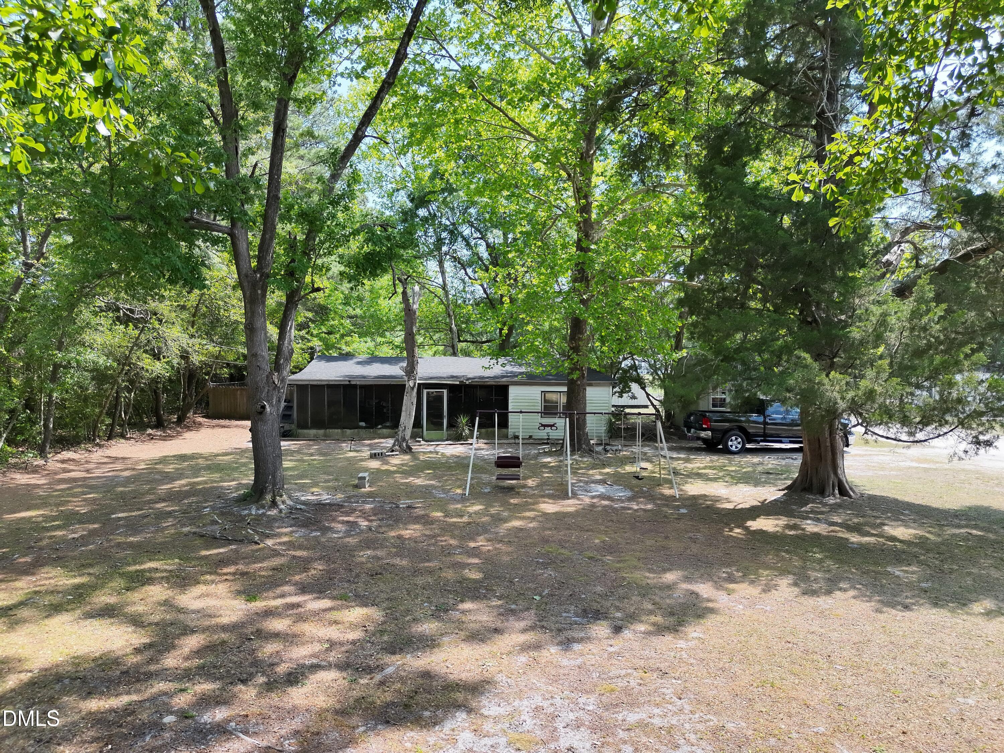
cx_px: 502
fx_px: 696
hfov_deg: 71.6
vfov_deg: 56.8
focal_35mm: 24
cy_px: 376
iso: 250
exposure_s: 1/2500
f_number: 1.7
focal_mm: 6.72
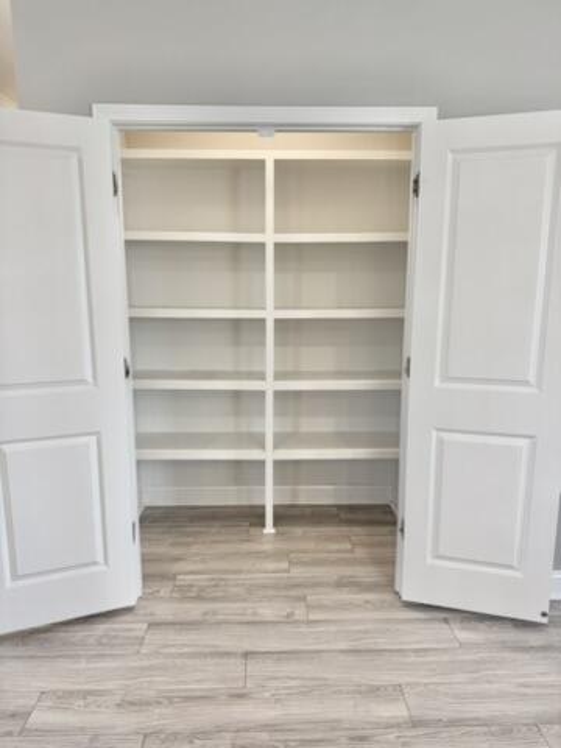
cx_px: 280
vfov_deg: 71.6
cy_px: 374
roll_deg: +0.6
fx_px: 519
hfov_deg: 56.8
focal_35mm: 24
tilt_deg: -11.0
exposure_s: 1/120
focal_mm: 6.76
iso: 100
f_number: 1.78
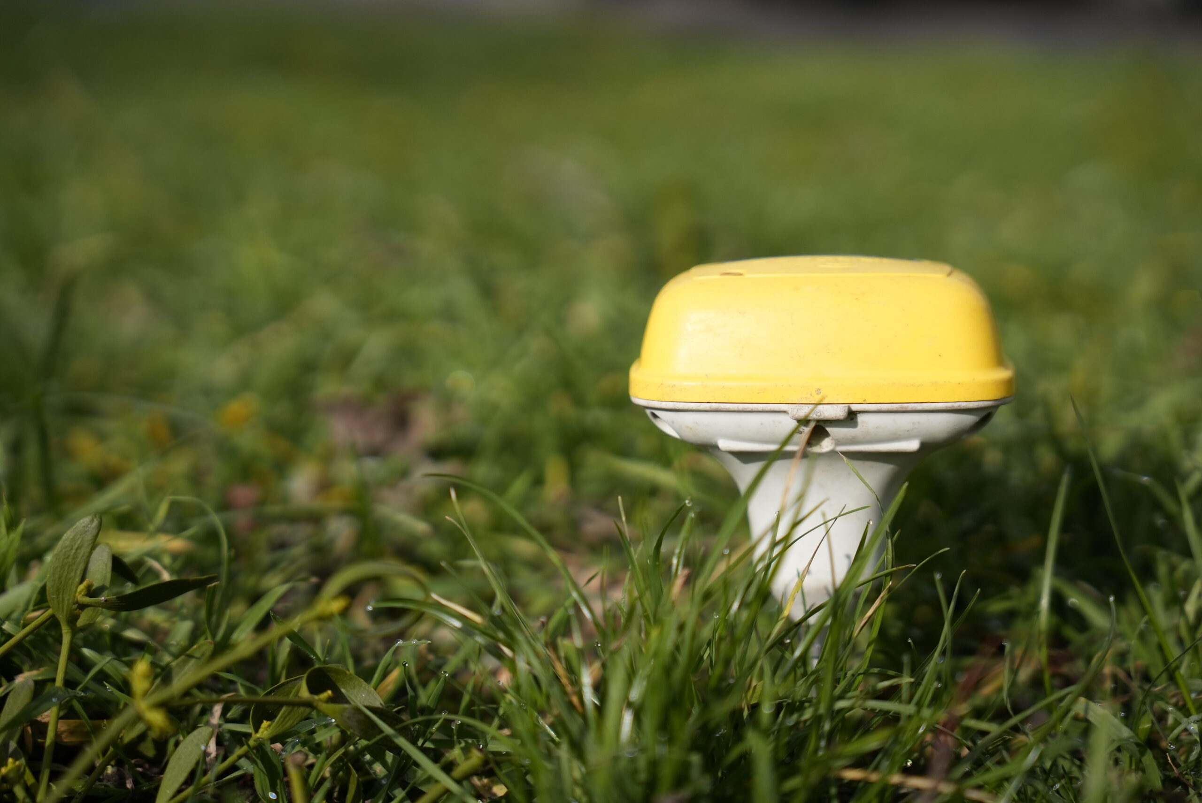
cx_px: 601
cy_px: 402
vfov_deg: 19.5
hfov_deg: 28.8
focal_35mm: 70
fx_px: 2338
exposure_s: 1/8000
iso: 400
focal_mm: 70
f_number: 3.2
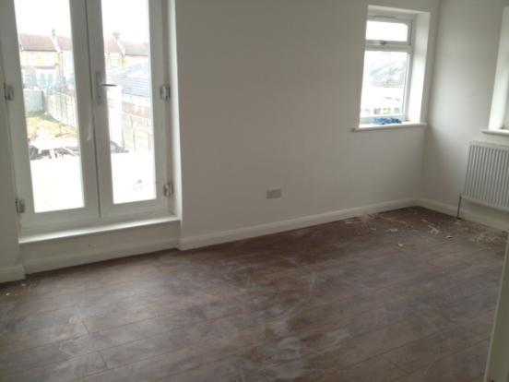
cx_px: 254
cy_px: 191
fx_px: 515
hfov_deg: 52.6
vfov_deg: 40.7
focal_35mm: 35
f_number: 2.4
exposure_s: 1/24
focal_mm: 4.28
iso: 64
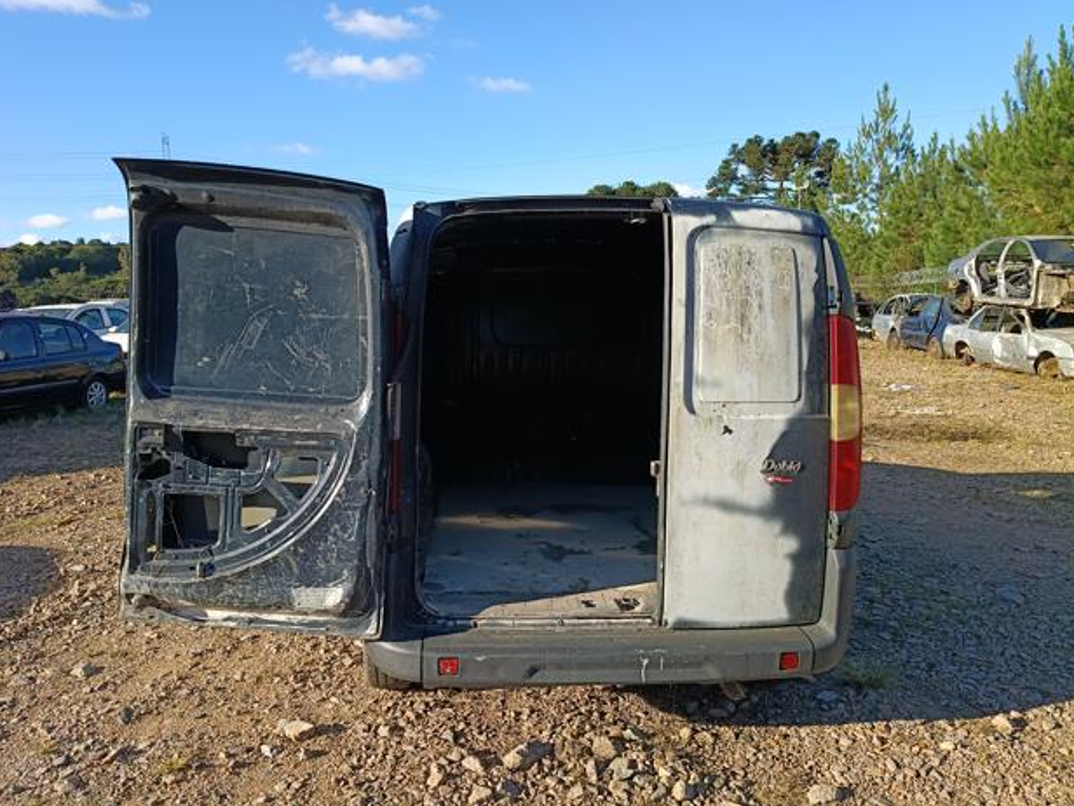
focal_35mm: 27
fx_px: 838
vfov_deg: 51.4
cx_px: 521
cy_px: 412
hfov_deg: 65.3
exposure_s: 1/657
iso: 142
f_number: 1.8
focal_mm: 4.81
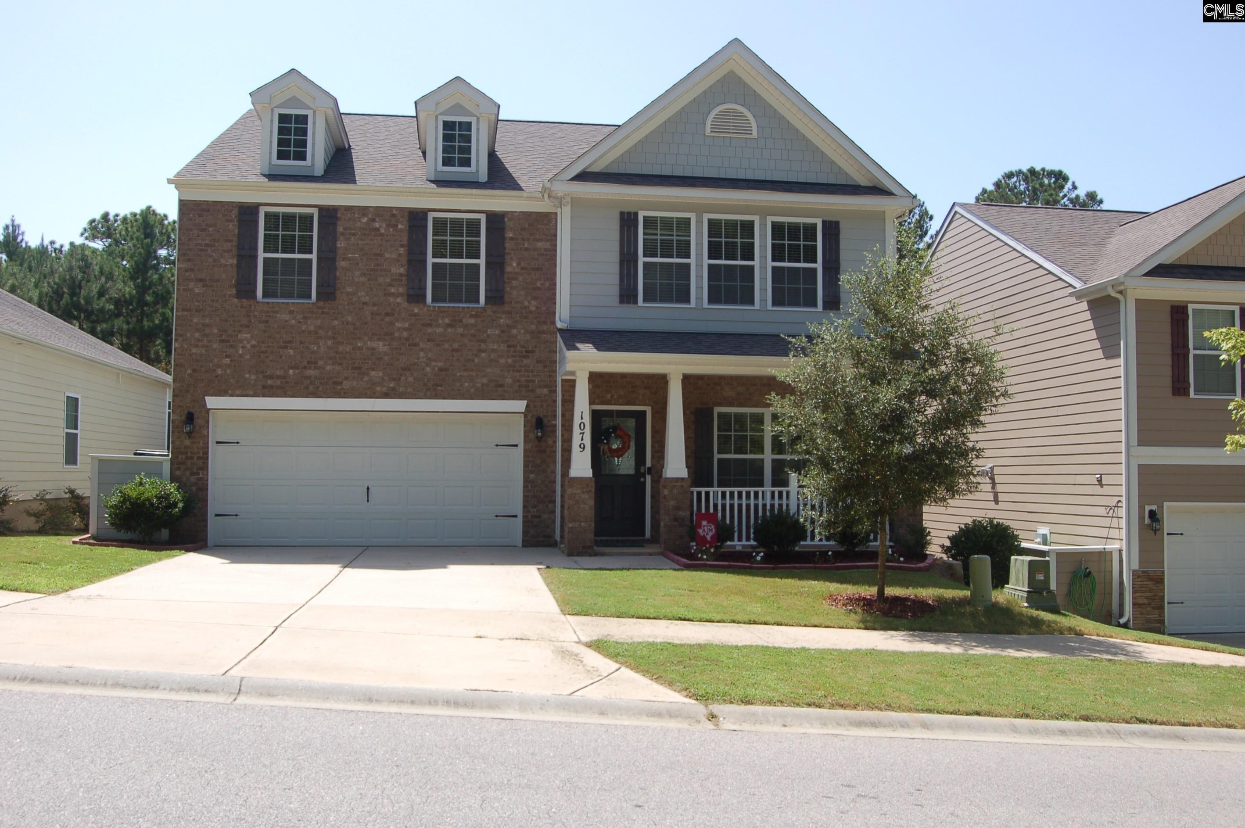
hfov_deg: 62.0
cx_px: 622
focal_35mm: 30
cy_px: 414
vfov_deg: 43.5
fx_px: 1037
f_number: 8
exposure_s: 1/250
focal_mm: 20
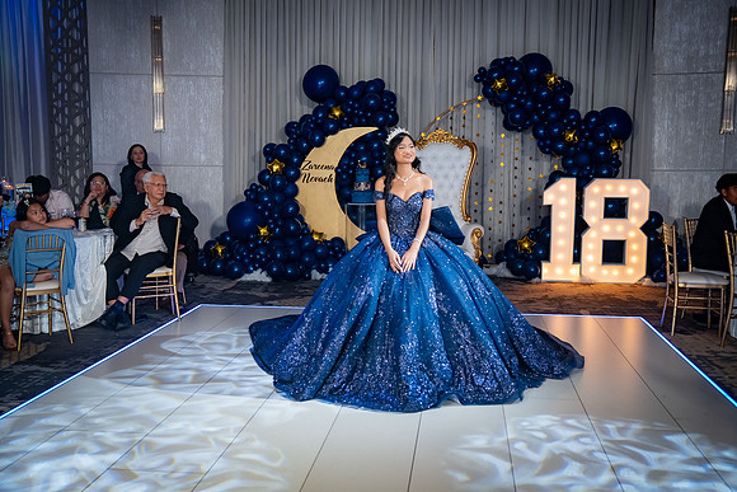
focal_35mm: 40
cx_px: 368
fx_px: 819
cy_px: 246
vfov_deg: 33.4
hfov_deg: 48.4
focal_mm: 40
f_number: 4
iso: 800
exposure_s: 1/160
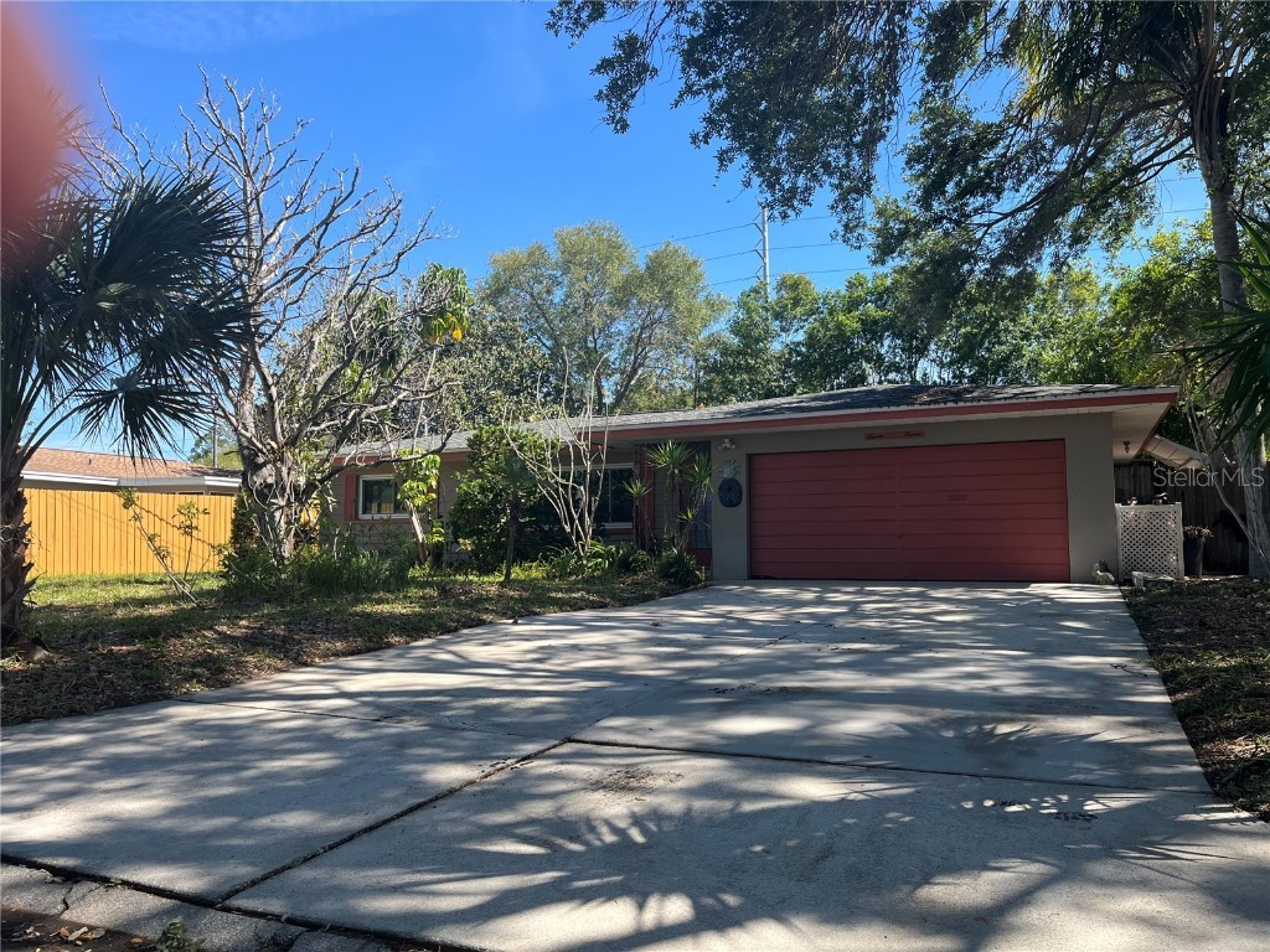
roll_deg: +0.1
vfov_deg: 53.1
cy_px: 476
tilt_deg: +3.0
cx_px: 635
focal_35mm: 26
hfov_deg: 67.3
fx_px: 954
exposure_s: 1/1422
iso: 50
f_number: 1.6
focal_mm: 5.1
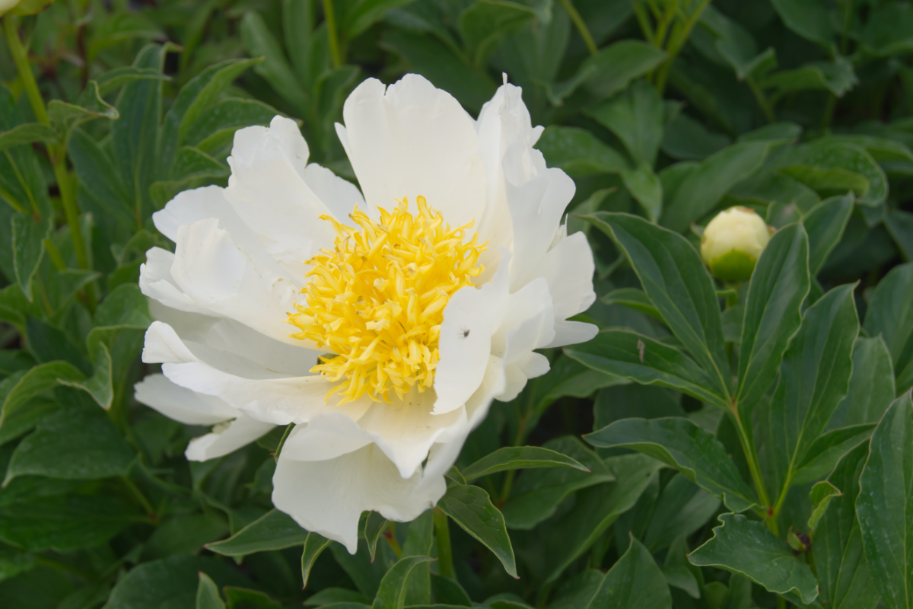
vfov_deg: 22.6
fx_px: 1522
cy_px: 304
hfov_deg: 33.4
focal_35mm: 60
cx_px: 456
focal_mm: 40
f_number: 9
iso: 100
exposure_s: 1/125
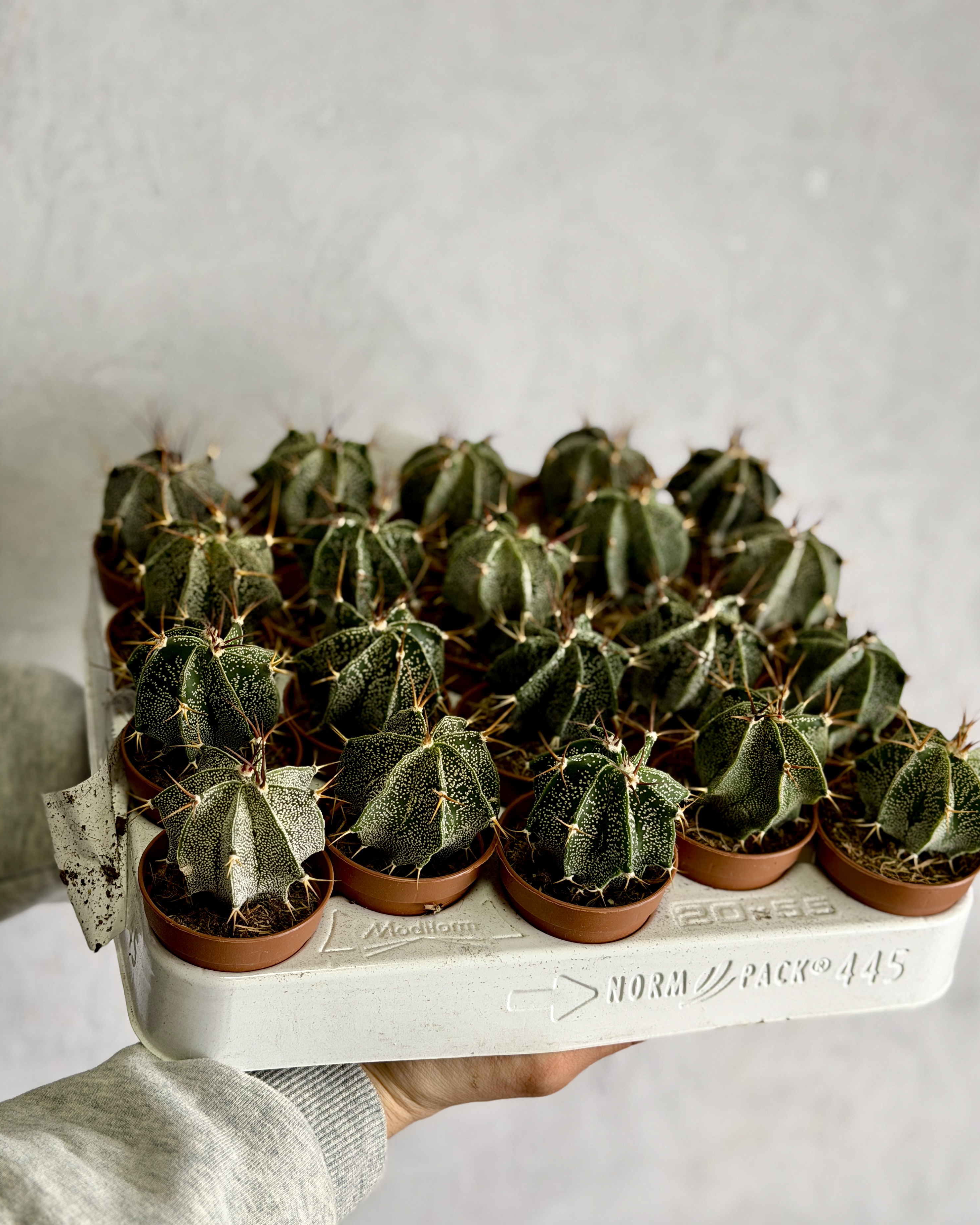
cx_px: 498
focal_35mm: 51
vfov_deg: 36.7
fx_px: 1849
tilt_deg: -9.9
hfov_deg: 29.7
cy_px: 587
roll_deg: +0.1
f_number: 1.78
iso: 64
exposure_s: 1/354
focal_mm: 6.76
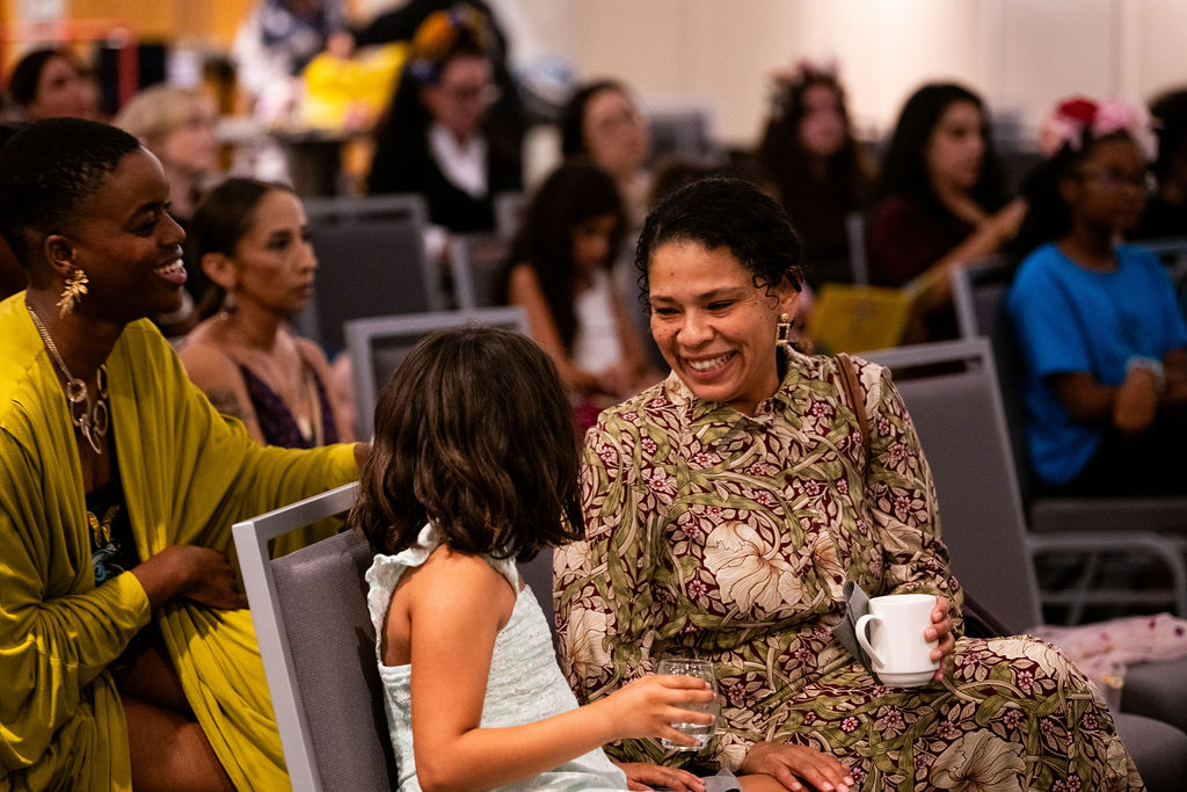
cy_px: 396
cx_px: 594
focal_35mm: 125
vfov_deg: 11.0
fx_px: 4122
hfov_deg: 16.4
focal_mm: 125
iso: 2500
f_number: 3.2
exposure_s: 1/125
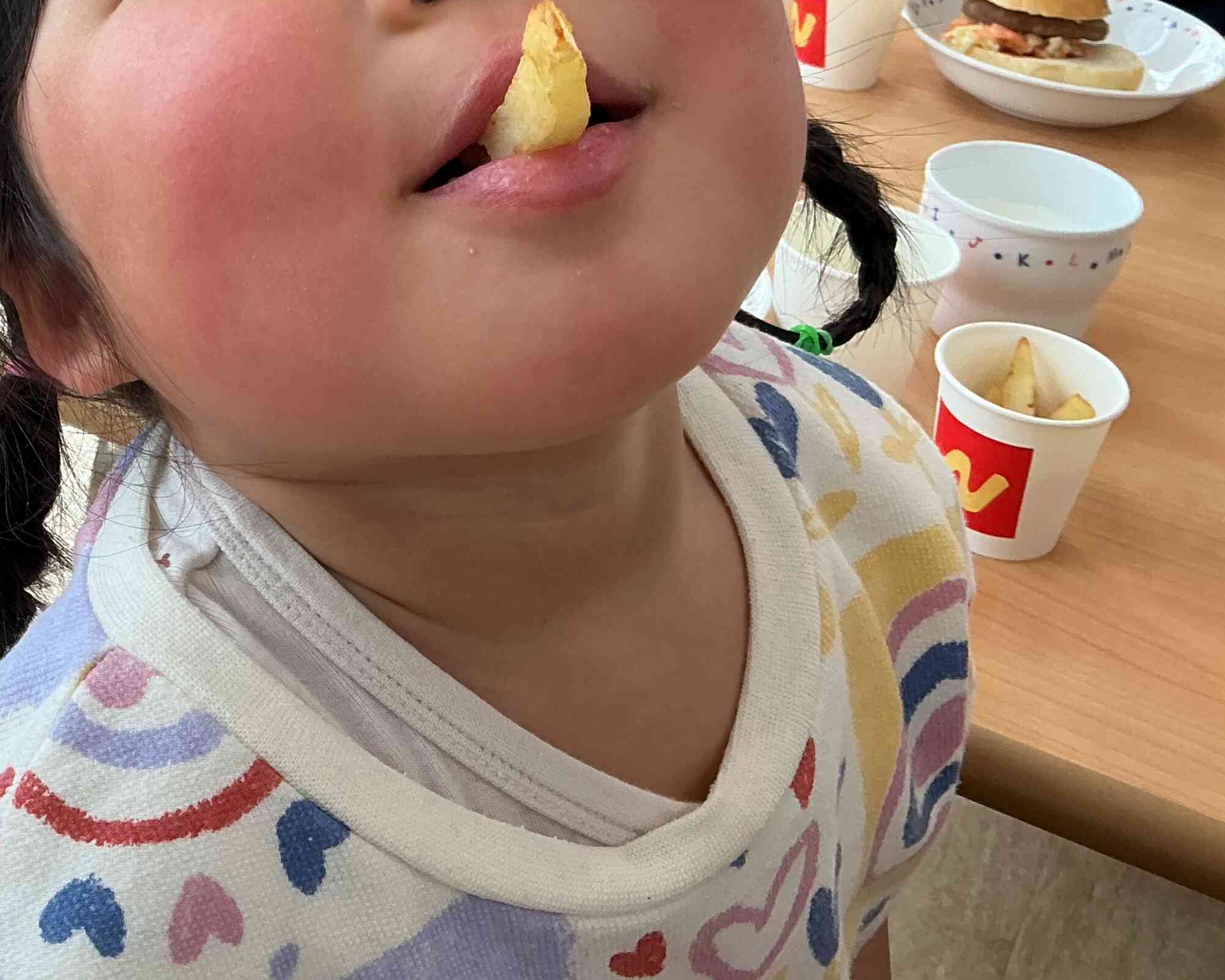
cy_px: 166
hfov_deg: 31.4
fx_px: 2067
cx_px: 117
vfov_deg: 26.1
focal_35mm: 57
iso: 32
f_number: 1.8
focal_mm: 3
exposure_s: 1/120
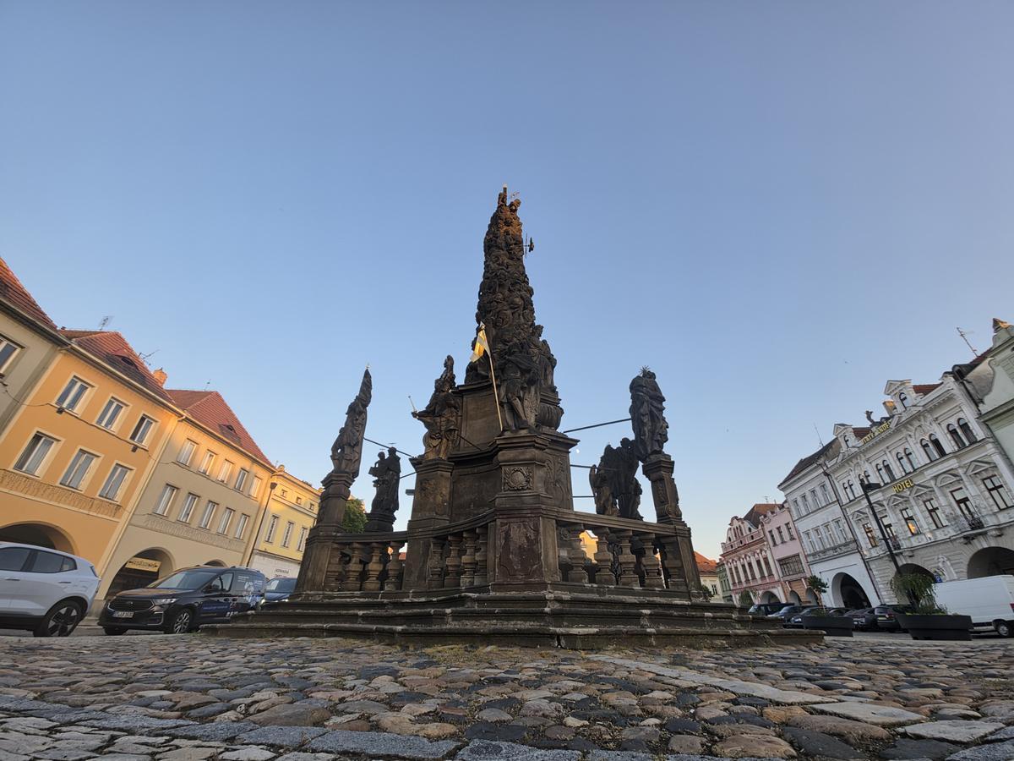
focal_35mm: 13
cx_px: 507
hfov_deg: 106.2
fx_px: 381
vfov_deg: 89.9
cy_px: 380
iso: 16
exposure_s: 1/105
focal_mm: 2.2
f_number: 1.9
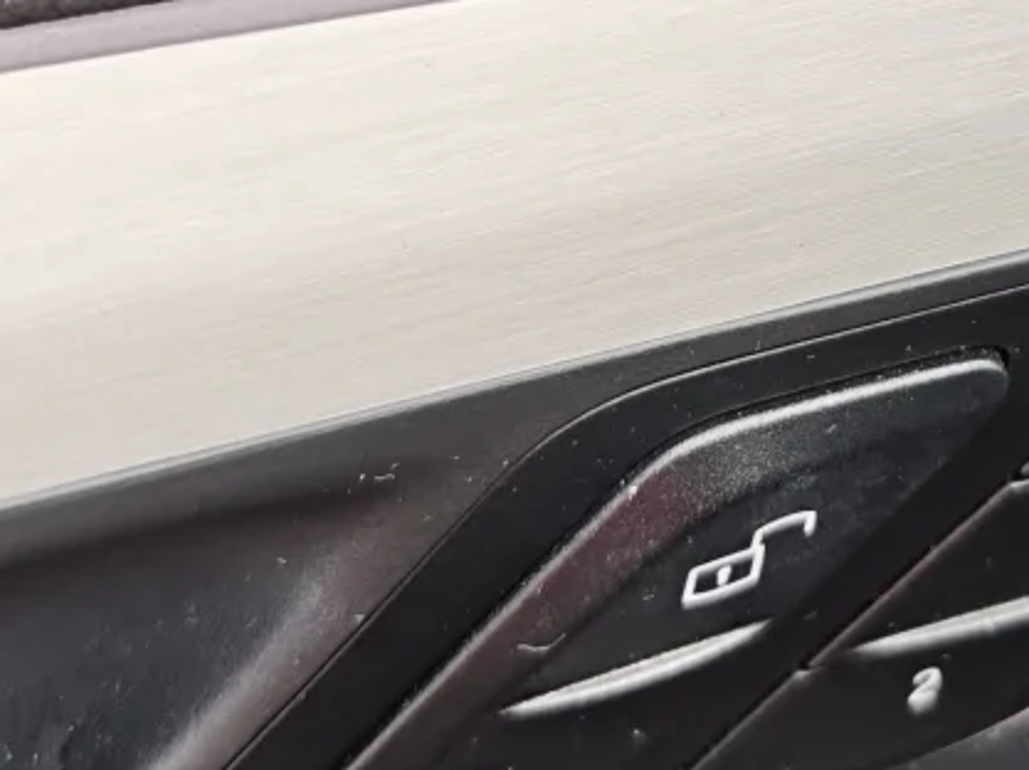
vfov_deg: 13.5
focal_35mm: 106
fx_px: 3148
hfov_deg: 18.5
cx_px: 765
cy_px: -178
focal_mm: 6.55
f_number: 1.62
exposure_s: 1/177
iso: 50
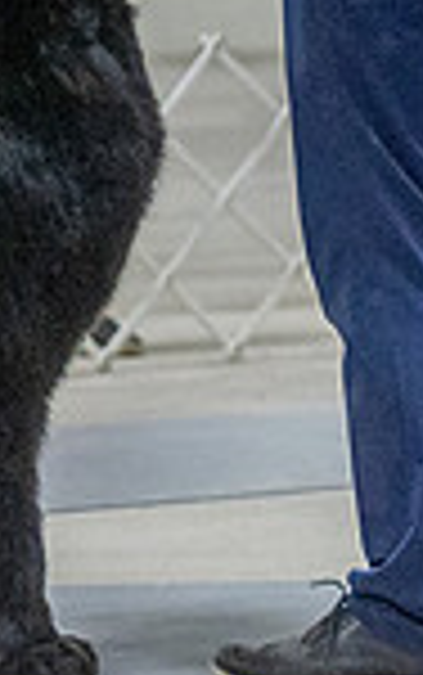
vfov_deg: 6.0
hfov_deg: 3.7
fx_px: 6425
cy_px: -153
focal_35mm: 349
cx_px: -268
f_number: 3.2
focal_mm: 76
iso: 6400
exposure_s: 1/320
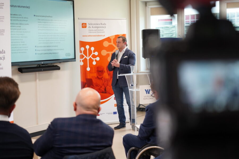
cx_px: 120
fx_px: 465
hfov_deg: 28.8
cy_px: 80
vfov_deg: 19.5
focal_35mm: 70
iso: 1000
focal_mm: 70
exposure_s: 1/80
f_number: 4.5
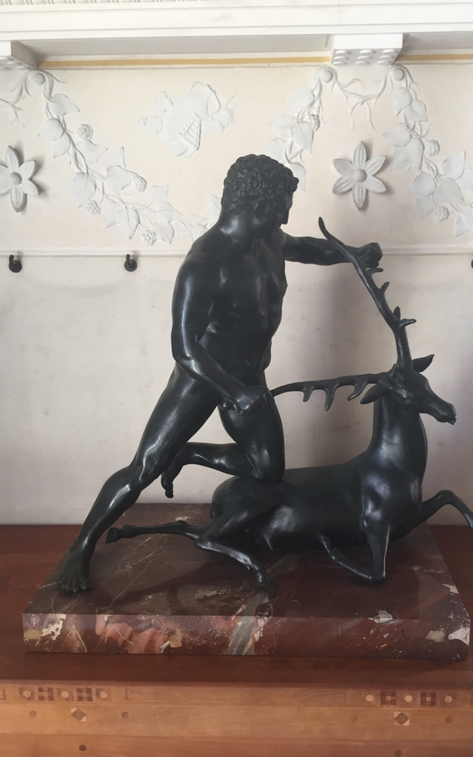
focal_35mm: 31
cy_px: 376
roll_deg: -0.6
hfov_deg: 40.5
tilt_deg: -12.4
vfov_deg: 61.2
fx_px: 639
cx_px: 267
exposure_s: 1/33
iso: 32
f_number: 2.2
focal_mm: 4.15
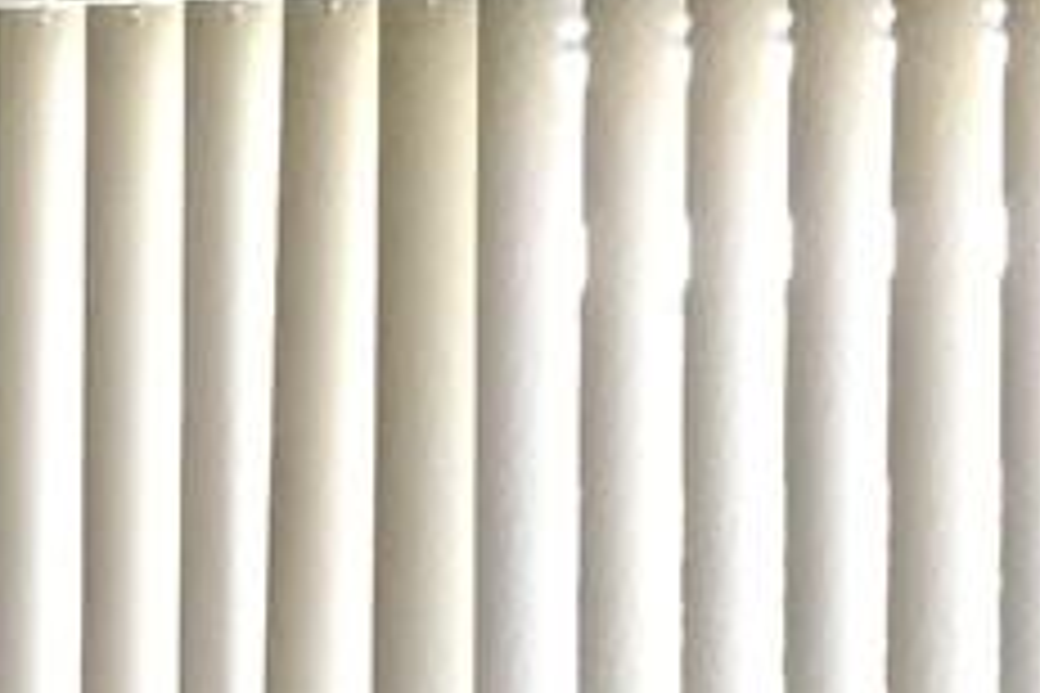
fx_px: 5835
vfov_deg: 6.7
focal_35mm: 202
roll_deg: +0.1
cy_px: 999
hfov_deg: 10.0
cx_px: -329
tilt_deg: -0.7
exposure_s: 1/30
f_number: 1.8
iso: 25
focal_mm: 3.99
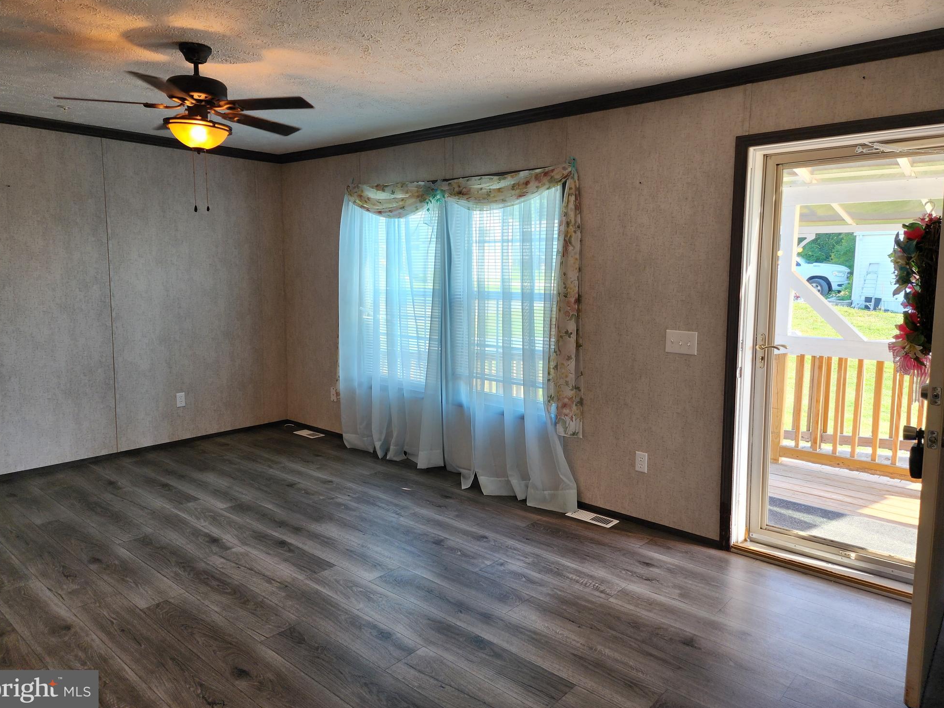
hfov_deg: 71.6
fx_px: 654
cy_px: 340
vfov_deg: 56.8
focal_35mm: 24
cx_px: 471
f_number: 1.8
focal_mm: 6.4
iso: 64
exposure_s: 1/120
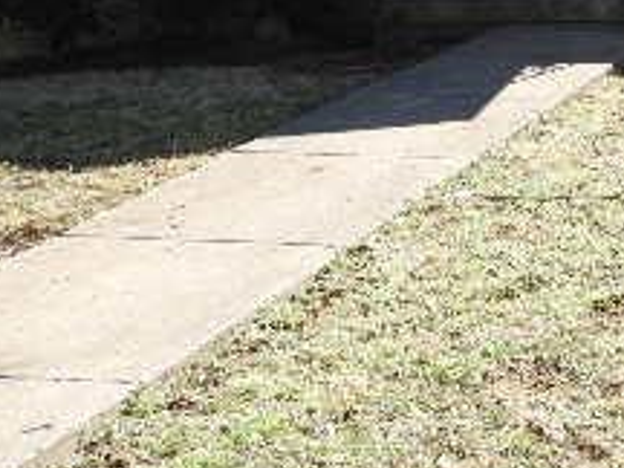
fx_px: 1496
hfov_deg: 22.1
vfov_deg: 17.2
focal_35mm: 83
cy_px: -52
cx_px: 716
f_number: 3.5
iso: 100
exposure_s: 1/400
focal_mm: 5
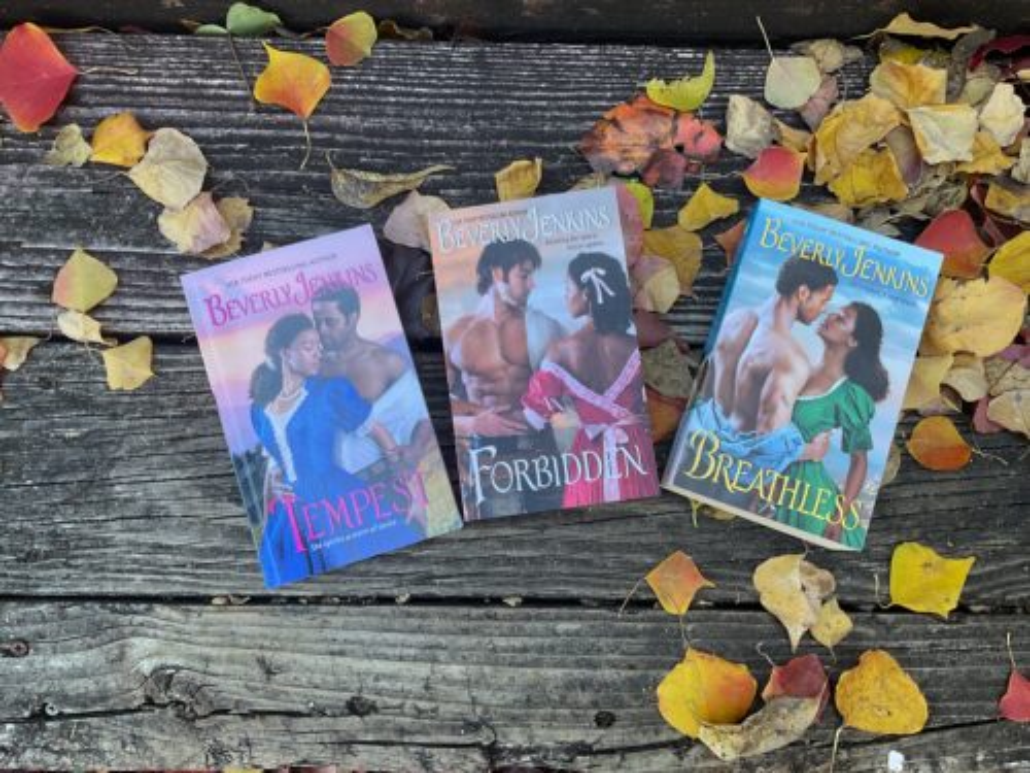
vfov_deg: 48.2
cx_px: 515
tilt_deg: -82.8
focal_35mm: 29
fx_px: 863
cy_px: 386
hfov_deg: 61.7
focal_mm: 3
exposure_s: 1/120
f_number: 1.8
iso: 32
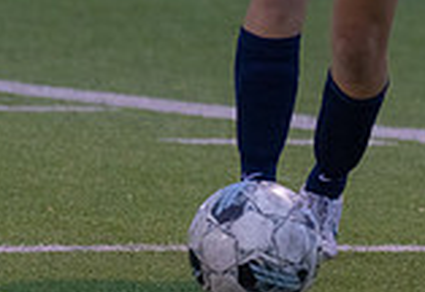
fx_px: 11683
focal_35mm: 980
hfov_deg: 2.1
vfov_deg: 1.4
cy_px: -240
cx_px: 275
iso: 2500
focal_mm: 193
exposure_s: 1/1000
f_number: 4
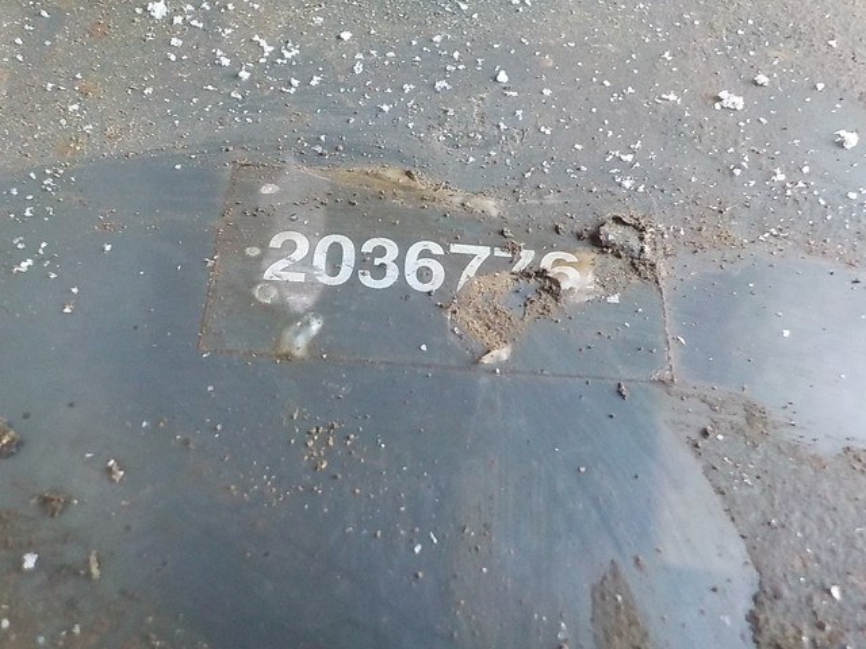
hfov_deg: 60.0
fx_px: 751
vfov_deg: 46.8
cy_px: 324
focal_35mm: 30
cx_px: 433
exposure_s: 1/25
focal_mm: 4.1
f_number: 3.3
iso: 800
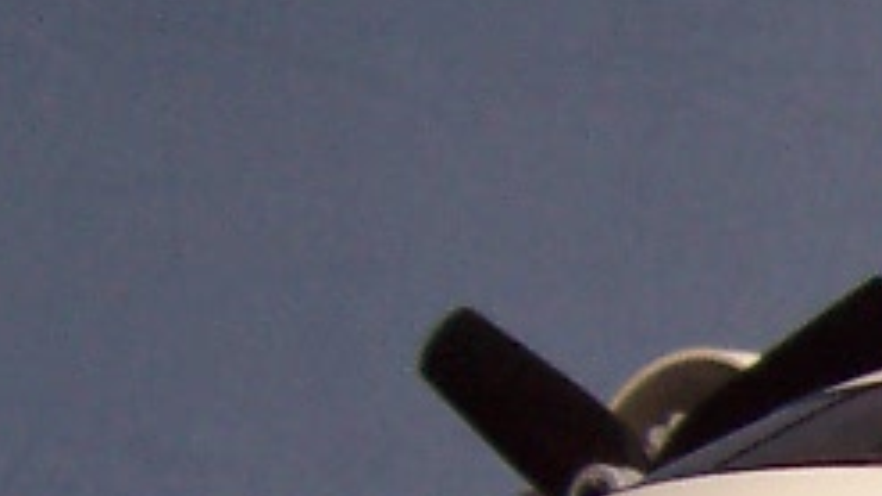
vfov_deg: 6.1
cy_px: 842
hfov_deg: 9.8
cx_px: 2043
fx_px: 4584
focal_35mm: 196
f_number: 2.8
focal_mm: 5.6
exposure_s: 1/45
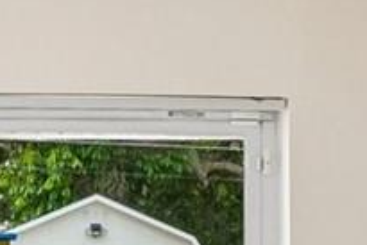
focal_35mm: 117
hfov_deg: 17.0
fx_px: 1194
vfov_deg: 11.2
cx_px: -18
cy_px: 374
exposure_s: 1/30
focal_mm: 10
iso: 160
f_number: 8
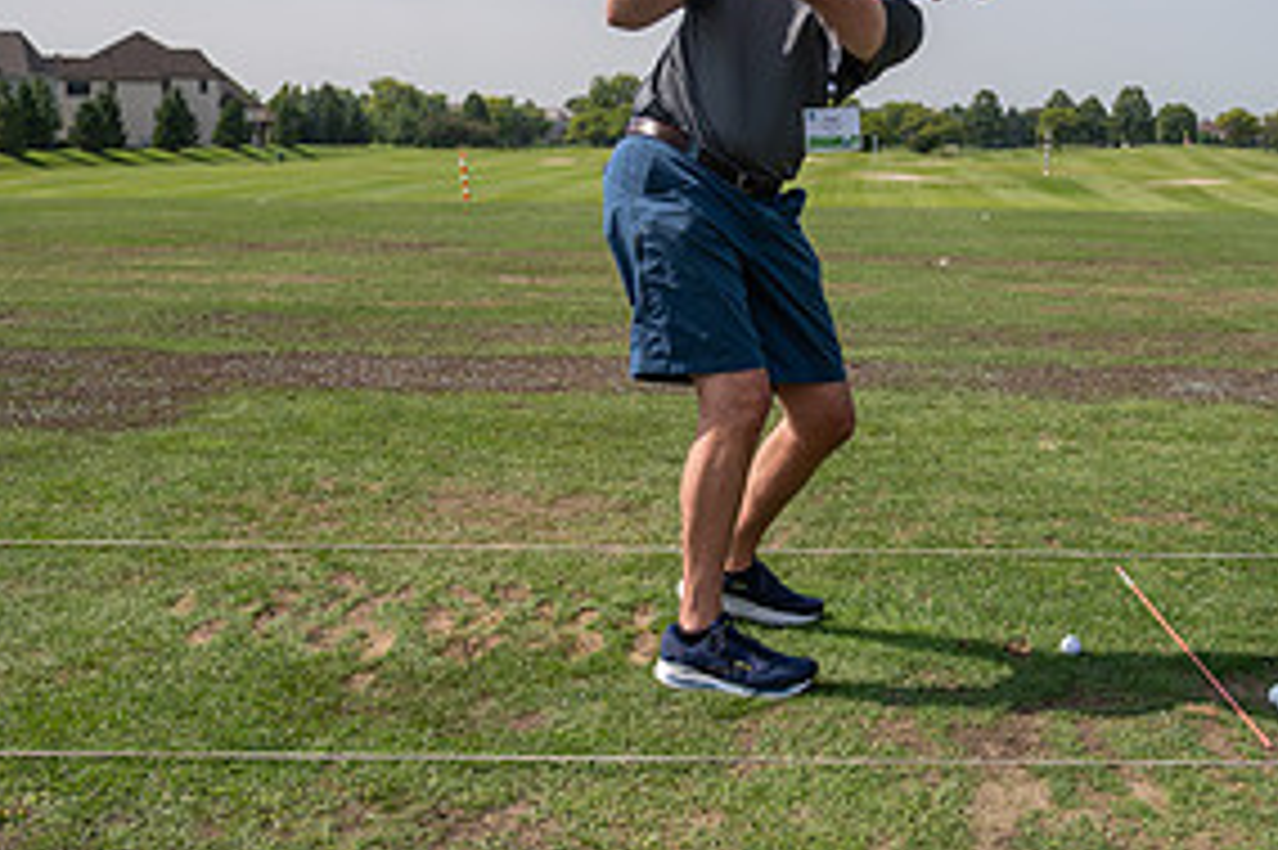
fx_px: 1738
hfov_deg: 40.0
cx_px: 832
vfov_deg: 27.4
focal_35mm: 49
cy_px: 337
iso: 250
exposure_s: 1/3200
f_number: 4
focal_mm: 24
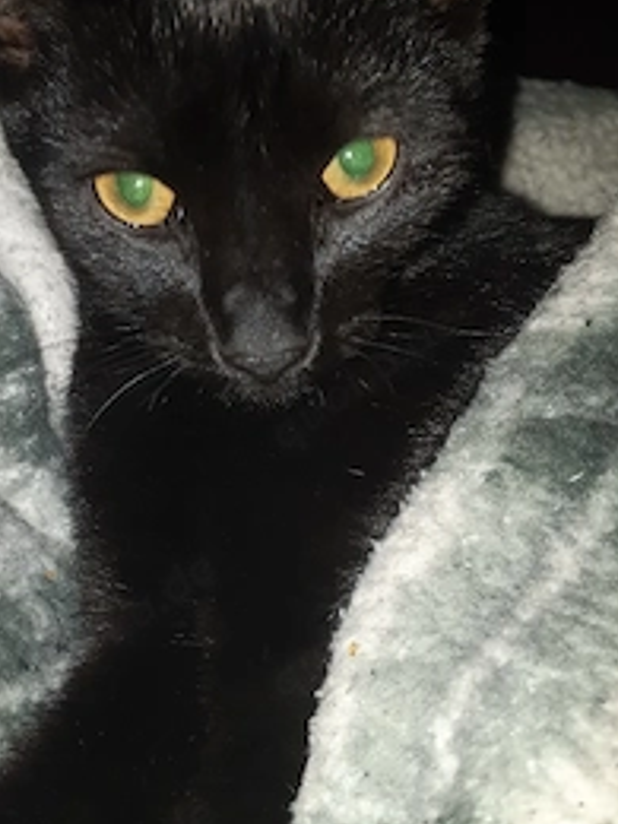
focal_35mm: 40
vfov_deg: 46.8
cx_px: 190
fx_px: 952
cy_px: 412
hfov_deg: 35.5
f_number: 1.7
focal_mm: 3.93
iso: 40
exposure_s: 1/100
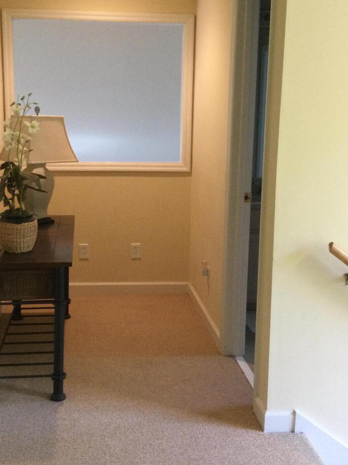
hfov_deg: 32.1
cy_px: 210
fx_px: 603
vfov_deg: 42.0
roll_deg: -0.3
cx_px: 150
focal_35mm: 45
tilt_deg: -8.6
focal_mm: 3.3
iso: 160
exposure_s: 1/30
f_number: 2.4
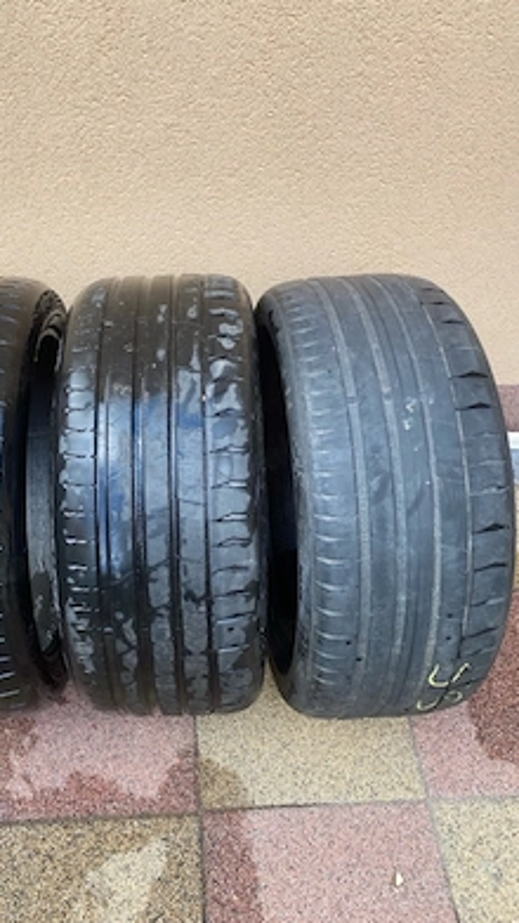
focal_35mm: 29
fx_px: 709
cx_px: 182
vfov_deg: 66.1
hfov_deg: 39.8
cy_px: 456
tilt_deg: -48.8
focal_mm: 4.25
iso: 32
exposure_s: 1/279
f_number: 1.8
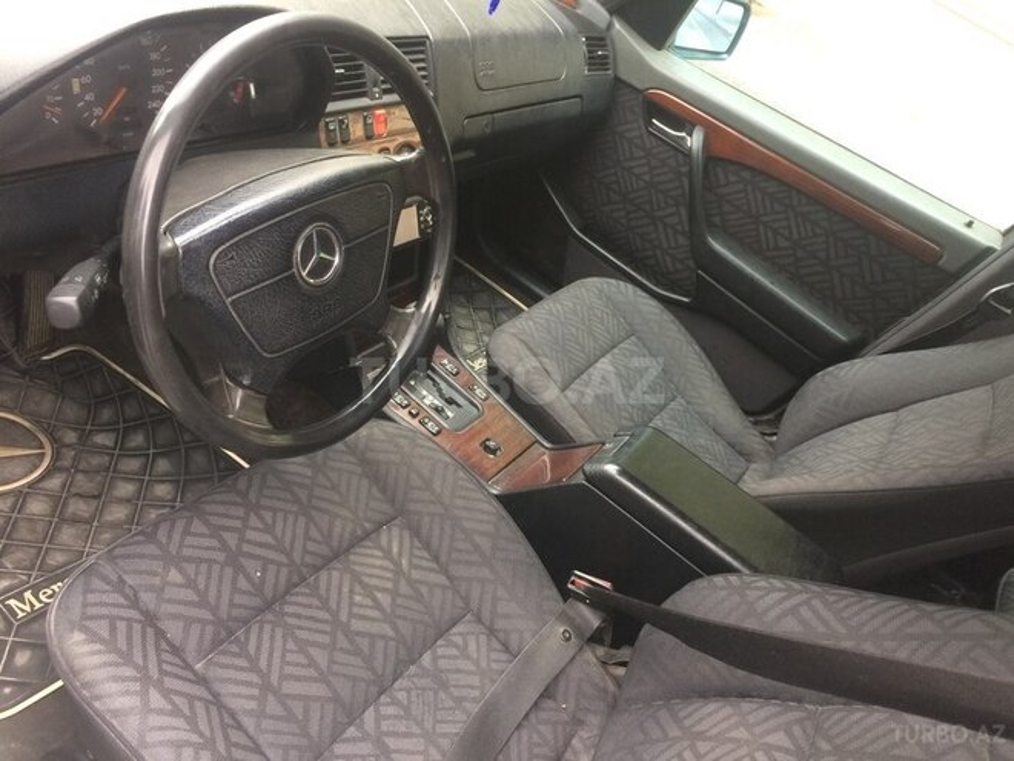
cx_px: 507
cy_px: 380
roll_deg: -26.3
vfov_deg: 48.2
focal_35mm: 29
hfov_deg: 61.7
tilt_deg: -34.2
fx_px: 849
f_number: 2.2
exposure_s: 1/33
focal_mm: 4.15
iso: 100
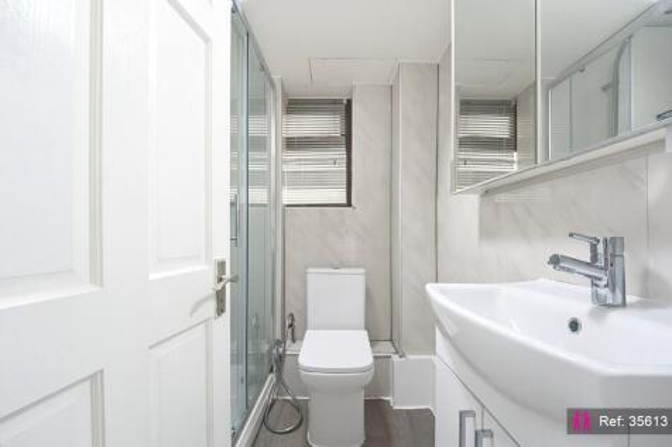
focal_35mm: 14
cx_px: 336
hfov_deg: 104.3
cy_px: 224
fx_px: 261
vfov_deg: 81.2
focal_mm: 14
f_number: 8
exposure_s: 1/2.5
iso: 320
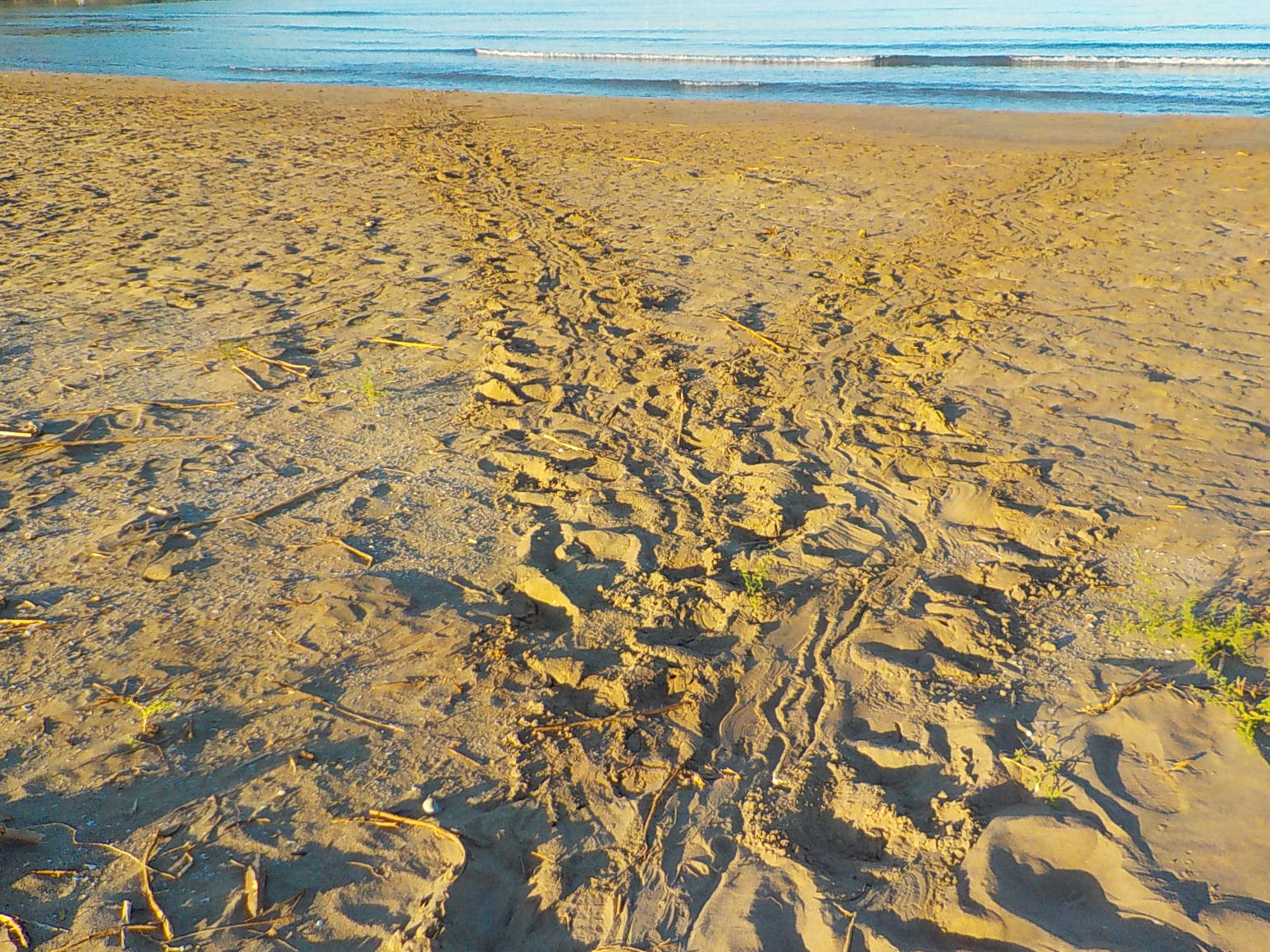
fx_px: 1137
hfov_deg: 58.3
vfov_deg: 45.4
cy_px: 483
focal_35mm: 31
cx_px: 645
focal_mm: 4.1
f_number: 3.3
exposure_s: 1/500
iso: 125
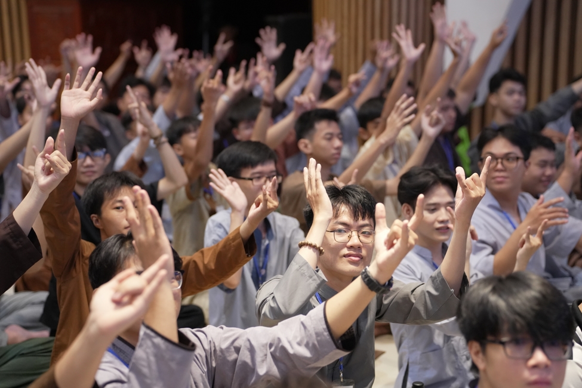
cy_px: 194
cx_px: 291
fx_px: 1229
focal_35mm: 76
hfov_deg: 26.7
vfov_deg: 17.9
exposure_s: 1/320
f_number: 2.8
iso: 4000
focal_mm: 76
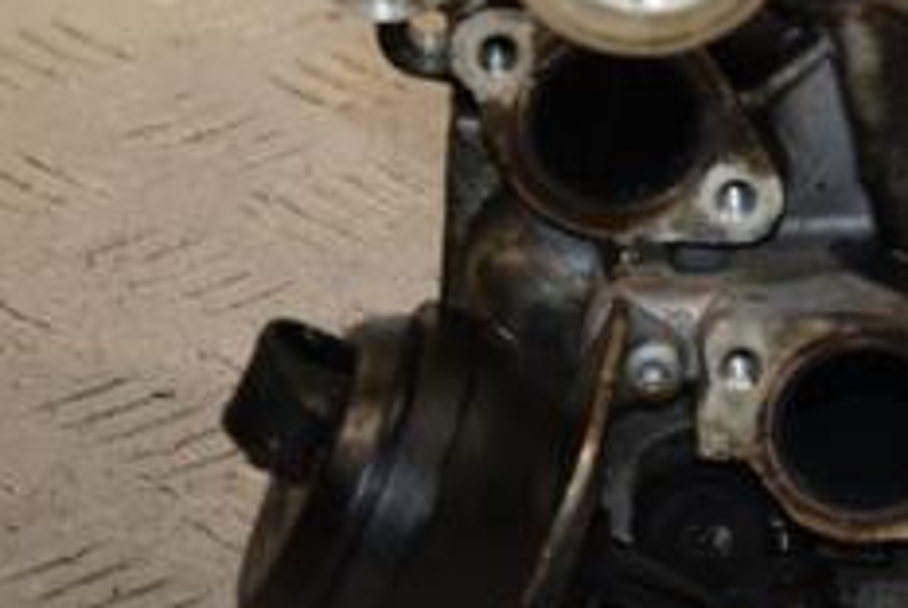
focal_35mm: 239
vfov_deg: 5.8
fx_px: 6036
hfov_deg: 8.6
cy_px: 121
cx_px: 783
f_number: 6.3
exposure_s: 1/200
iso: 800
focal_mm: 62
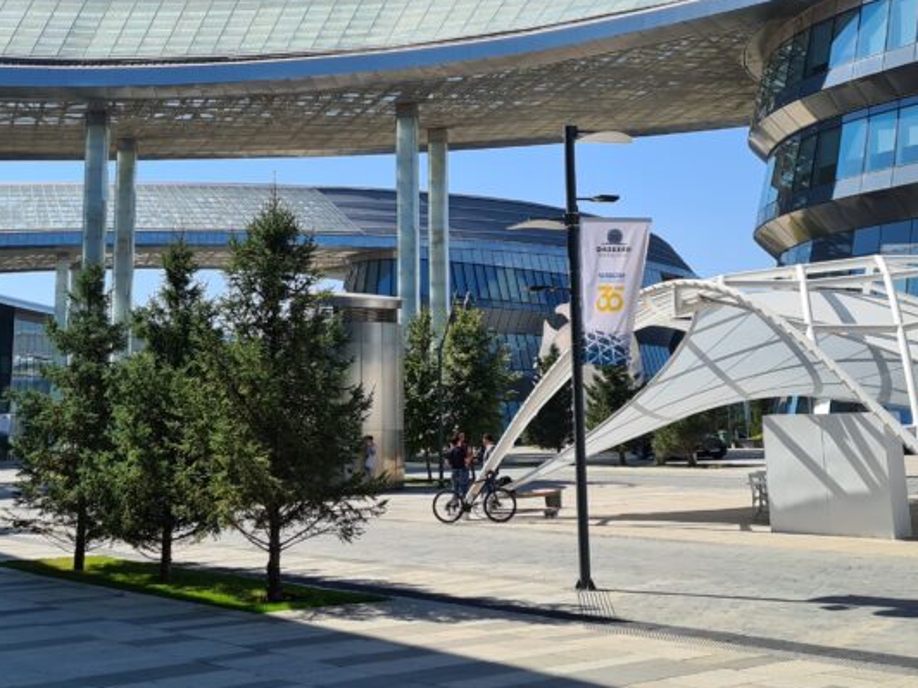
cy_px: 198
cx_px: 462
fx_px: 1326
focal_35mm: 50
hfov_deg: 38.2
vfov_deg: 28.8
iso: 50
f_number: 1.8
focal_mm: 5.4
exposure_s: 1/2512
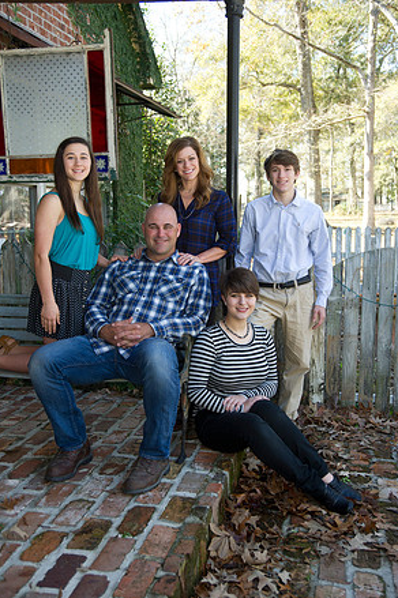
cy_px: 293
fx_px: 681
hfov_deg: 32.6
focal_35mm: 41
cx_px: 197
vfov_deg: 47.4
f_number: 6.3
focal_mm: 40
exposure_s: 1/125
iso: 400
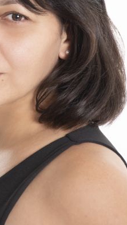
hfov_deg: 4.3
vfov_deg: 7.6
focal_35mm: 282
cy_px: 53
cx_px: 16
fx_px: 1689
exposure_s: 1/200
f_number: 5.6
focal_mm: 105
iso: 250
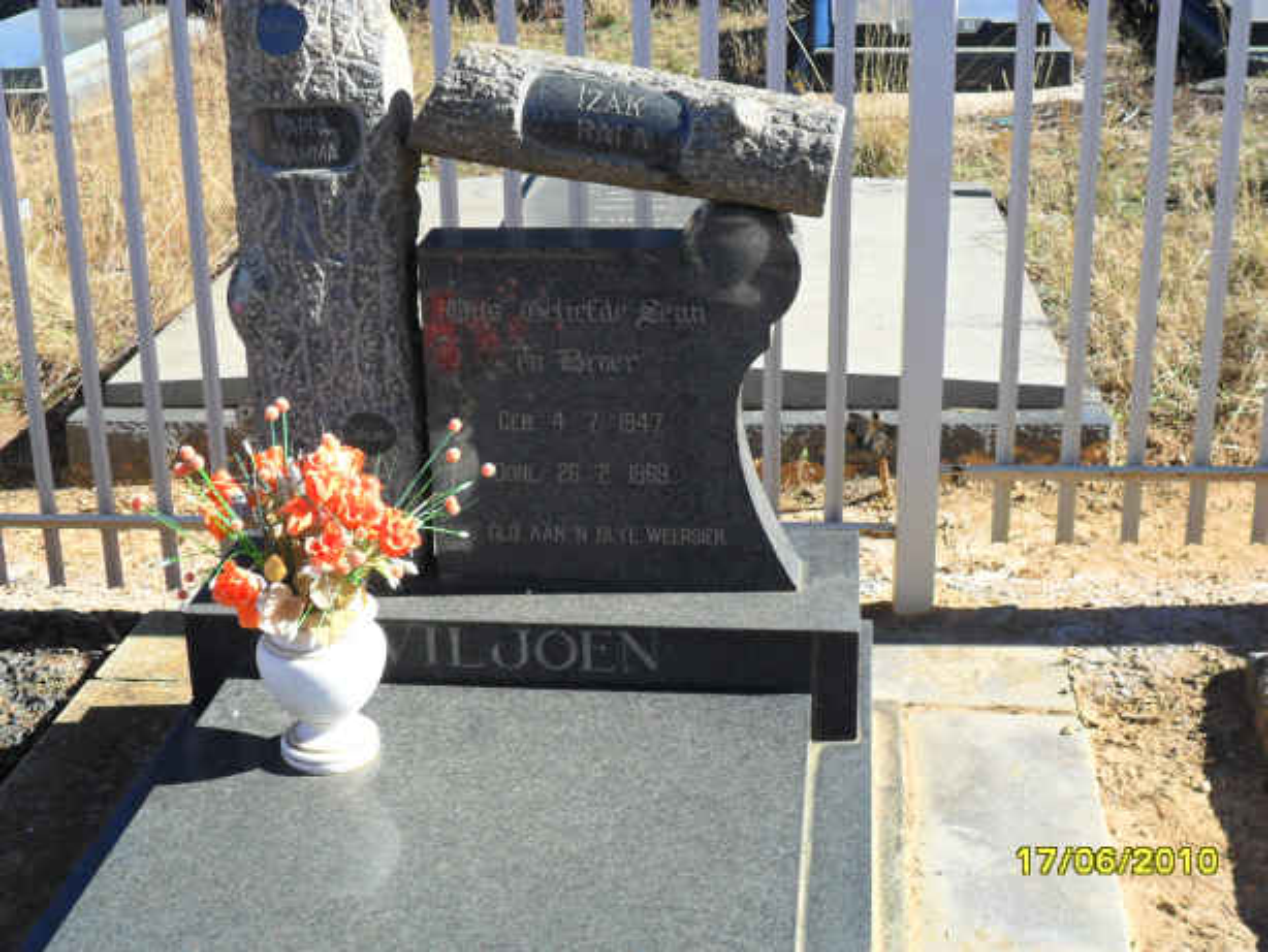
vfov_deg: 28.1
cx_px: 634
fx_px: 1906
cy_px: 476
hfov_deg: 36.8
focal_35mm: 52
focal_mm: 9.3
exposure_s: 1/250
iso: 100
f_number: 5
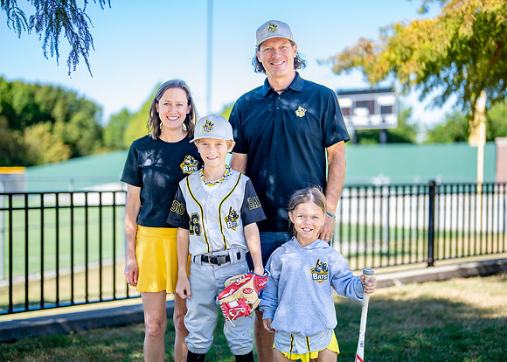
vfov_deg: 23.9
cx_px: 253
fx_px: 856
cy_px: 186
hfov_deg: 33.0
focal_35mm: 59
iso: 100
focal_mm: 50
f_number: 1.2
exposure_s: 1/1600
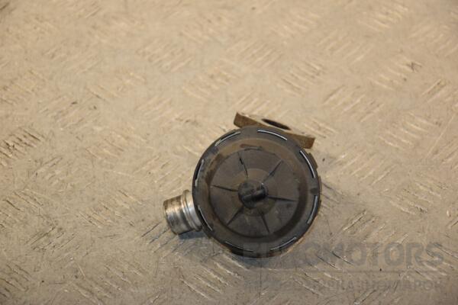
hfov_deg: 17.1
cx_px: 229
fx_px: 1527
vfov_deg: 11.4
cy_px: 152
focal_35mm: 120
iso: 800
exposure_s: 1/200
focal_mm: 80
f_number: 5.3
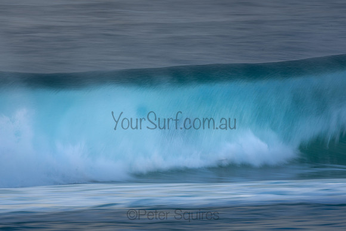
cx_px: 174
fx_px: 8309
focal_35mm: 864
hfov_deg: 2.4
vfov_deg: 1.6
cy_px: 99
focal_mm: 500
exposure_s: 1/20
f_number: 20
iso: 100
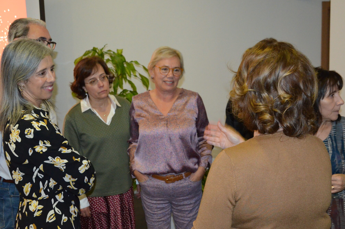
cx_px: 162
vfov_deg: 29.1
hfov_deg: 42.8
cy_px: 108
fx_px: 440
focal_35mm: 46
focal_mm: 24
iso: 3200
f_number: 3.8
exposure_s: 1/60
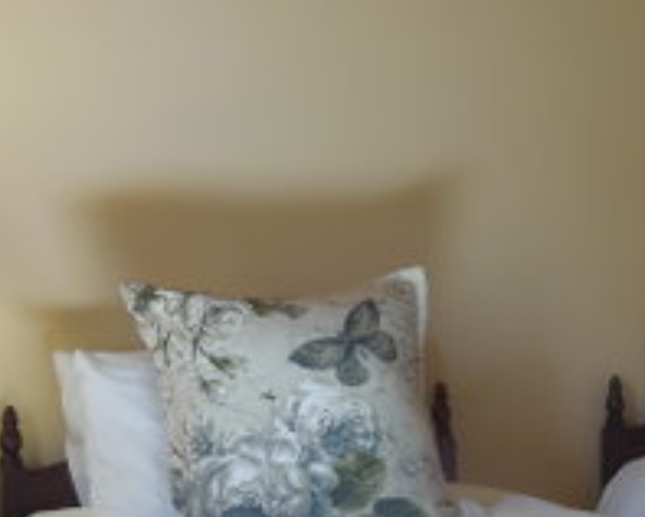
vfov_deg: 17.7
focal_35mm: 86
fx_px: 1643
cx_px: 625
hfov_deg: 21.5
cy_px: 412
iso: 110
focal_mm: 5.6
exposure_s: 1/30
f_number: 3.6
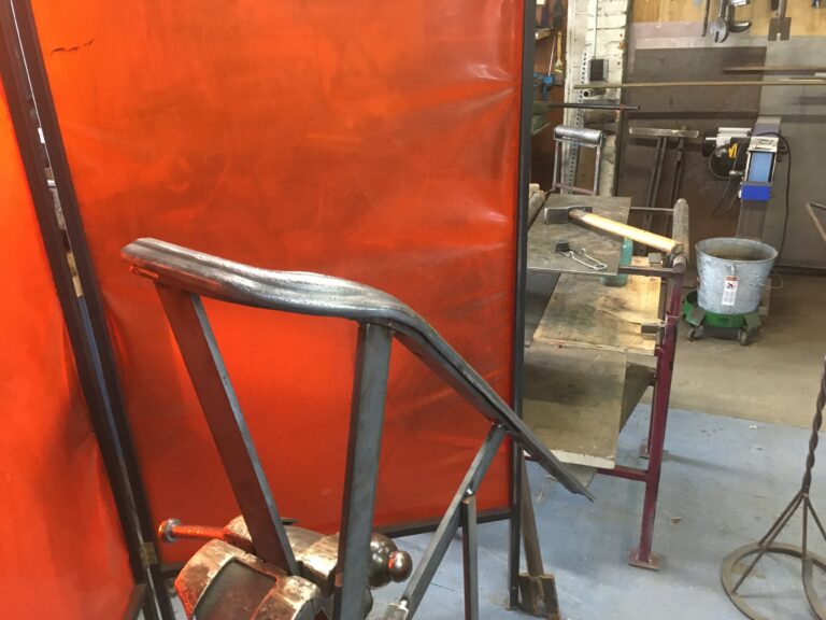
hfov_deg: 61.7
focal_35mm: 29
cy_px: 310
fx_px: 692
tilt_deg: -24.2
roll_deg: +3.2
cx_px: 413
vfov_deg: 48.2
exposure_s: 1/15
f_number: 2.2
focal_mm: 4.15
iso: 200
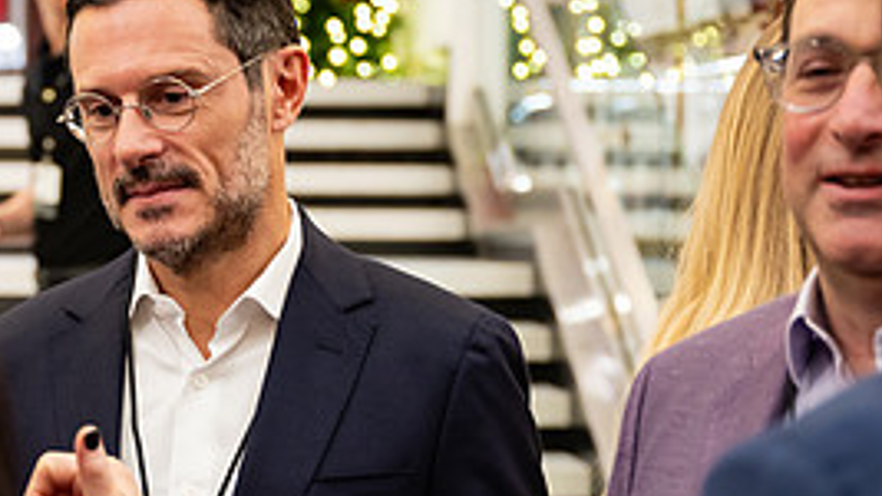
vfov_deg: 10.3
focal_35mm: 117
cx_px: 188
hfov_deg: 18.2
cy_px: 149
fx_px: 2735
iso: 1250
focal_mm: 50
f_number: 3.2
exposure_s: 1/160
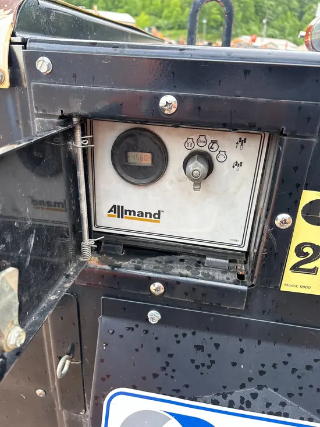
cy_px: 214
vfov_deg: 67.3
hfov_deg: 53.1
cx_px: 160
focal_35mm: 26
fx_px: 320
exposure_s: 1/172
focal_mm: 5.96
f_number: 1.6
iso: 64
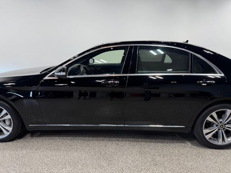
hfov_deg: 71.6
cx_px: 116
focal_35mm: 24
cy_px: 86
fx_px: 160
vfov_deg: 56.8
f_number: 1.78
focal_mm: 6.76
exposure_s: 1/135
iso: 50
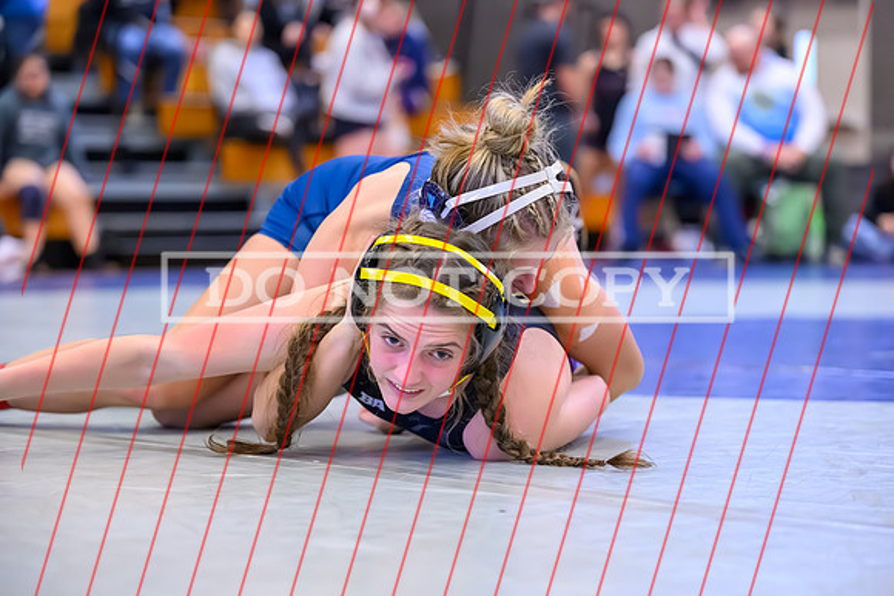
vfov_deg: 14.7
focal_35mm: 93
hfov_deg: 21.9
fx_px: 2310
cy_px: 298
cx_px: 447
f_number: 2.8
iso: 10000
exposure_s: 1/640
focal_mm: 93
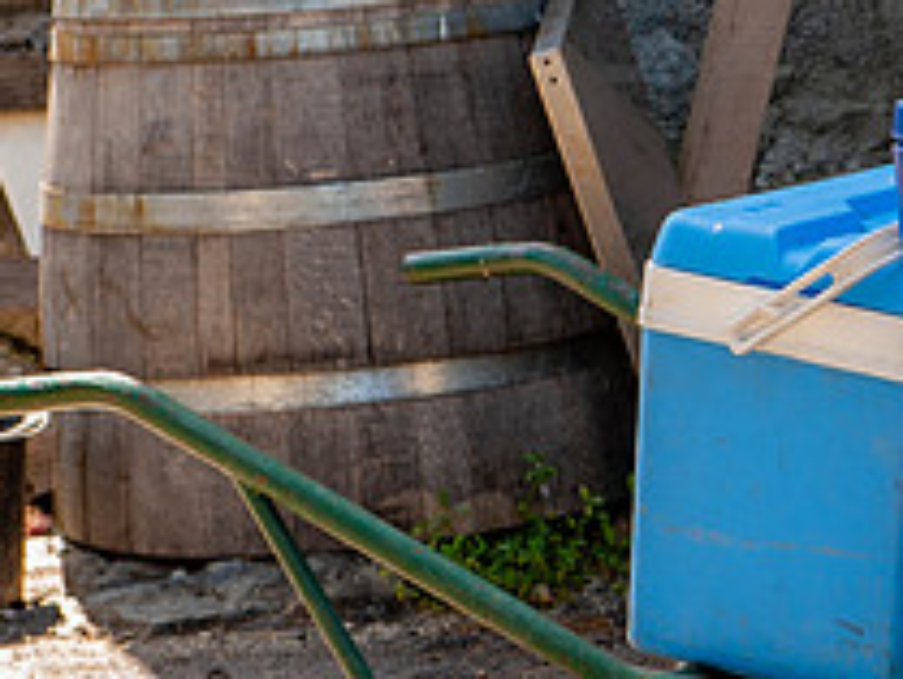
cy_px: 362
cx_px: 1211
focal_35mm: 228
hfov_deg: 8.5
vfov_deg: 6.5
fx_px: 5951
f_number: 6.3
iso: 400
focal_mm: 70
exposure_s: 1/200
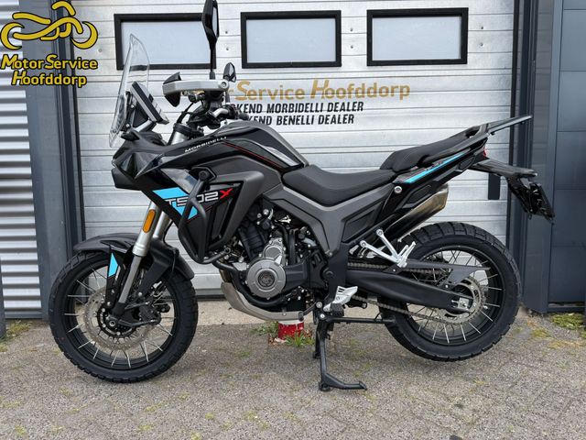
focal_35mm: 24
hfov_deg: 71.6
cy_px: 220
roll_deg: +0.8
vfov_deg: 56.8
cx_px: 293
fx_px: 406
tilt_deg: -5.1
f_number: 1.78
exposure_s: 1/1122
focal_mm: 6.76
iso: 80
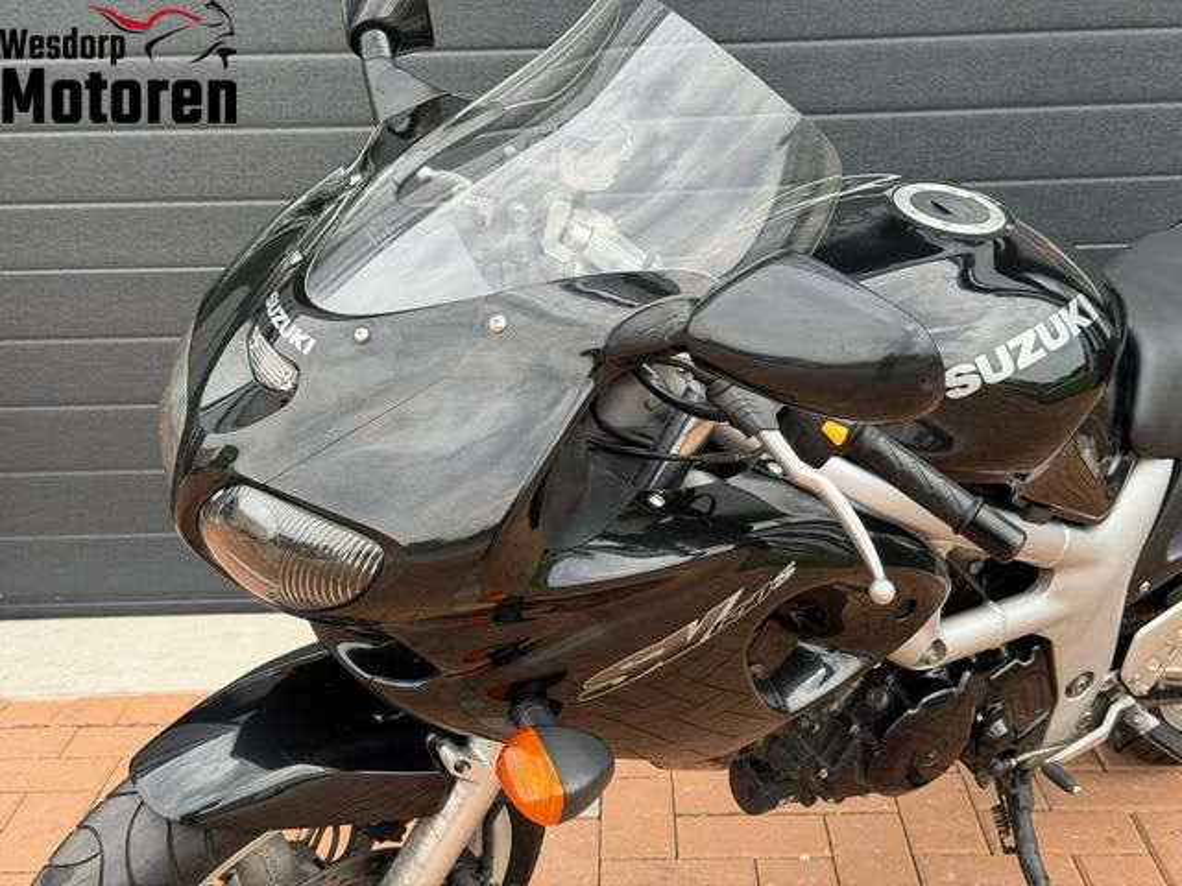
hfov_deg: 39.7
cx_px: 591
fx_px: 1639
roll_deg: +2.0
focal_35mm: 48
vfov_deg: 30.3
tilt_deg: -15.5
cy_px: 443
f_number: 1.78
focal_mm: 6.76
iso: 80
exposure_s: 1/810
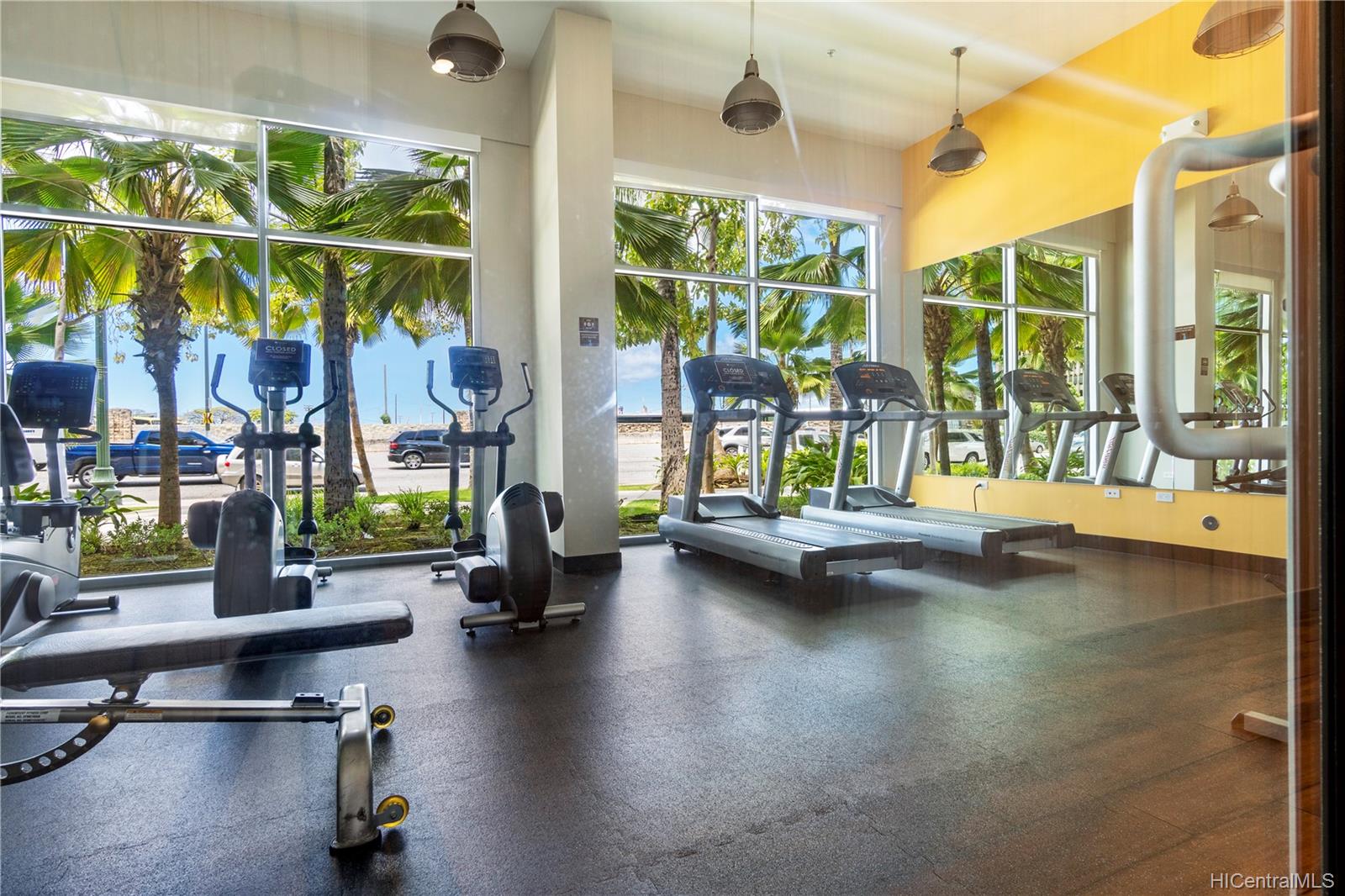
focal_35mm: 18
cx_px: 672
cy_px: 448
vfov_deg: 67.4
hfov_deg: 90.0
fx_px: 672
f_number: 8
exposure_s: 1/125
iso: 160
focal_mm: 12
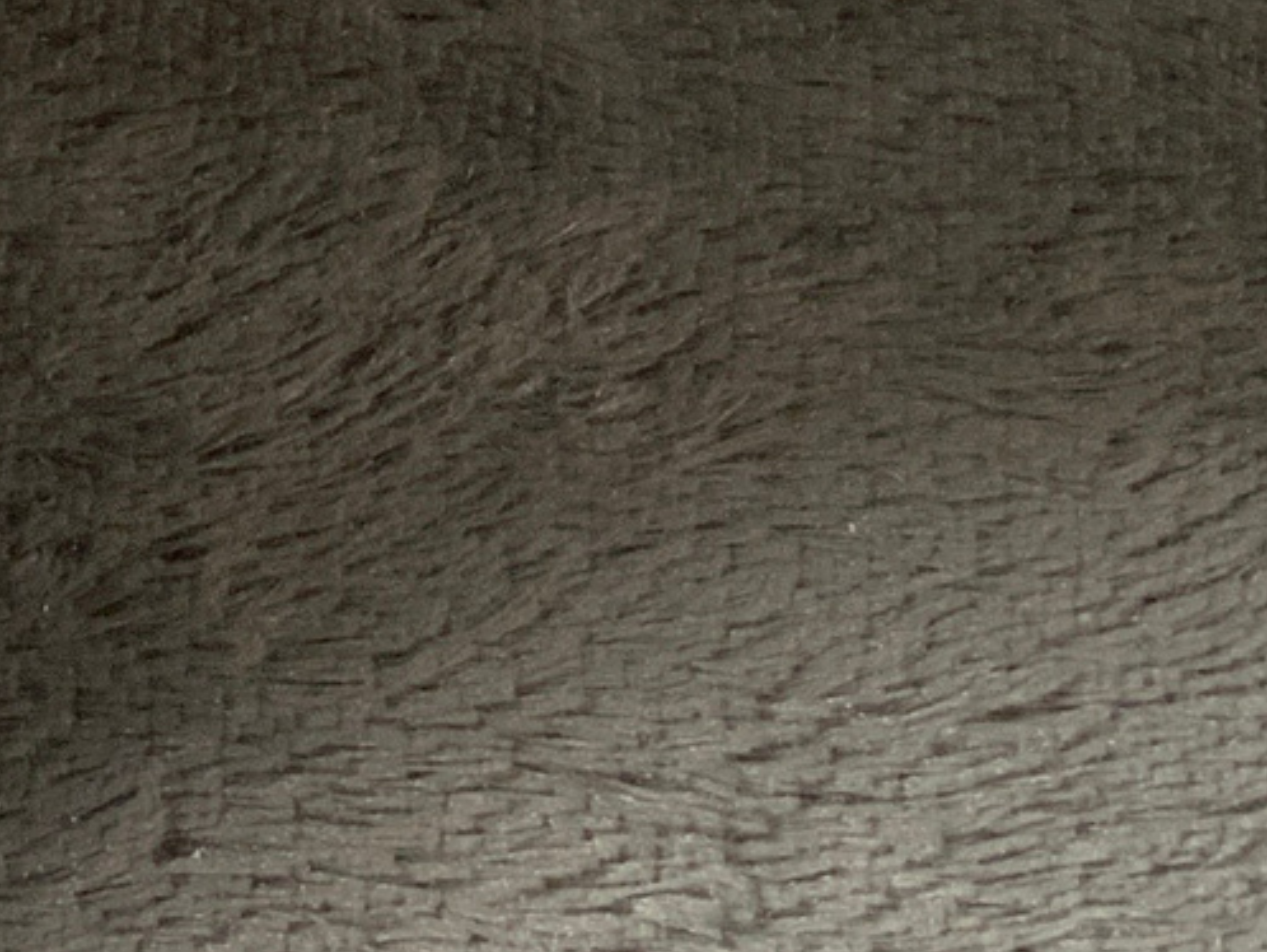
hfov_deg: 12.7
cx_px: -481
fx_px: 5456
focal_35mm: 149
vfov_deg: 9.5
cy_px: -802
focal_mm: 3
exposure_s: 1/104
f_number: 1.8
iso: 50
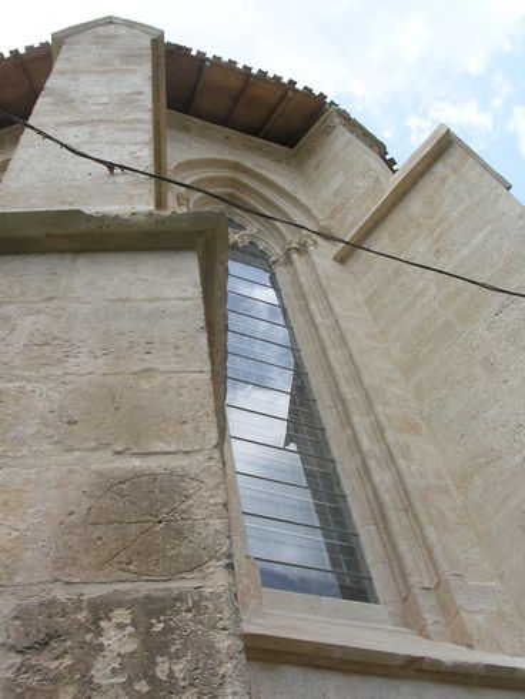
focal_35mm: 38
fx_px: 768
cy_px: 350
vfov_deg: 49.0
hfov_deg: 37.8
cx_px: 262
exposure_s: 1/155
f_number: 5.6
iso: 50
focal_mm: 5.8
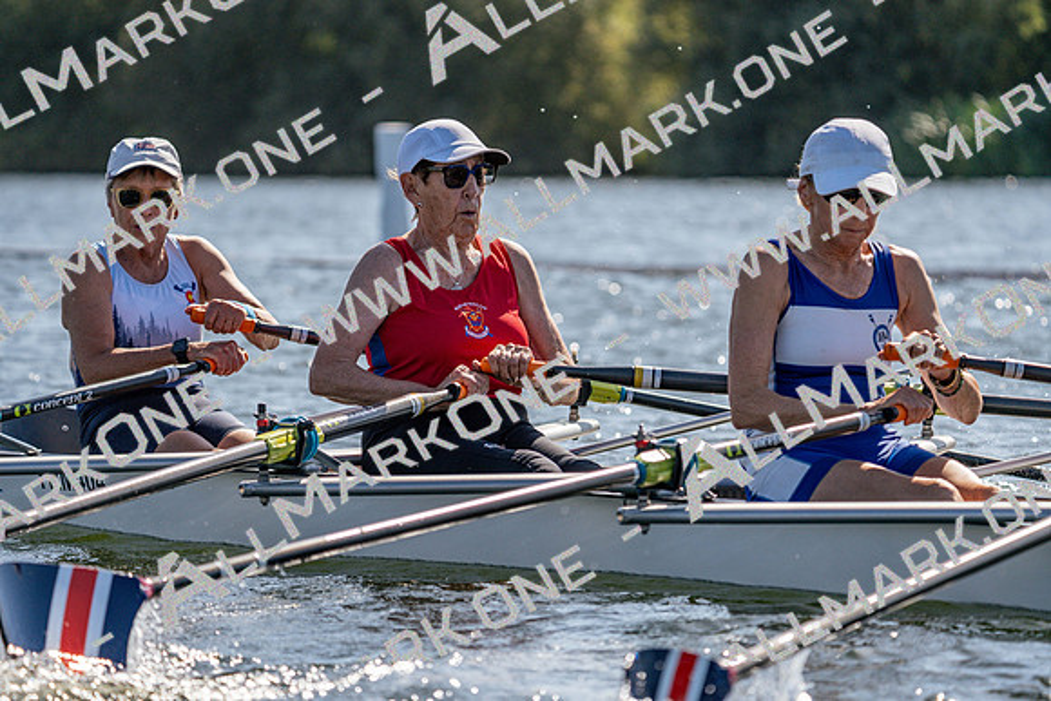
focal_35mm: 250
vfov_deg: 5.5
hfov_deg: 8.2
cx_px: 526
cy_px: 350
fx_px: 7300
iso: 320
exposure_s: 1/2000
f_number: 5.6
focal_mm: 250
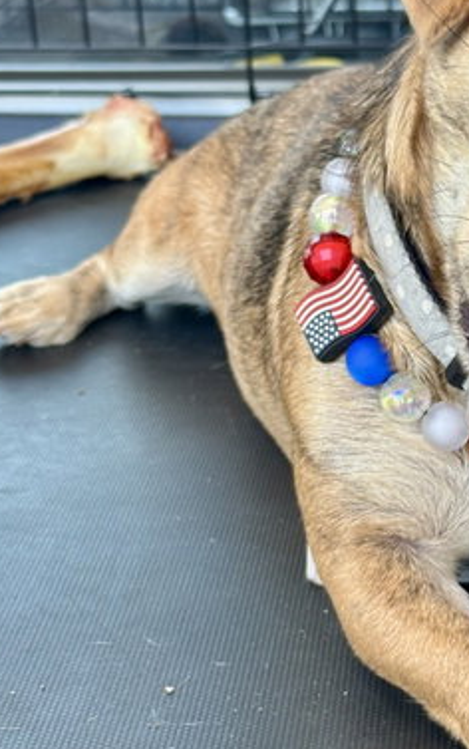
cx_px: 467
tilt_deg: -22.5
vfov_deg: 23.0
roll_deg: -0.3
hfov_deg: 14.3
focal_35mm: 90
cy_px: 430
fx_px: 1838
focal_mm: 6.86
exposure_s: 1/121
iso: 64
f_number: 1.78
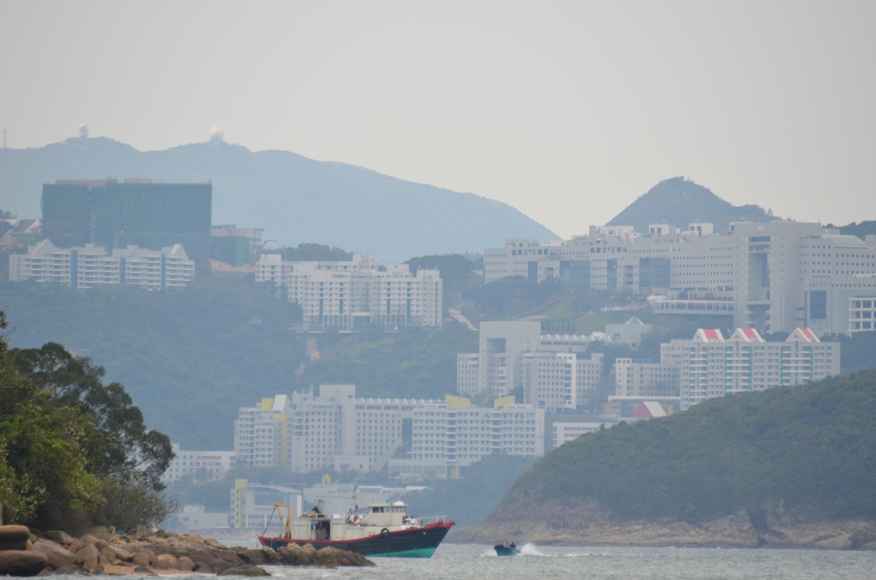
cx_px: 438
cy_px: 290
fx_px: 10926
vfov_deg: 3.0
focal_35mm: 450
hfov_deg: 4.6
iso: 200
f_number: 6.3
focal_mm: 300
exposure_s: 1/640
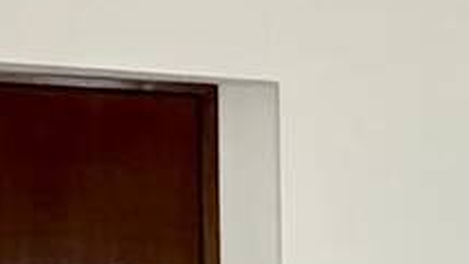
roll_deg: -1.3
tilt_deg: -6.6
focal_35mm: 103
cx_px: 473
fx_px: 1281
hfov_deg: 20.1
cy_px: 495
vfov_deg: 10.9
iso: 320
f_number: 2.2
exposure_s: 1/72
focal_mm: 2.22
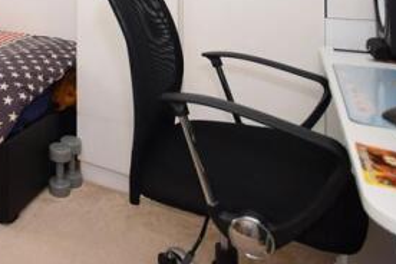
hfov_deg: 42.0
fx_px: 431
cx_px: -10
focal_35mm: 39
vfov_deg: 29.9
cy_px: -41
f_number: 7.1
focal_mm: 11
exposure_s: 1/3
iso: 400
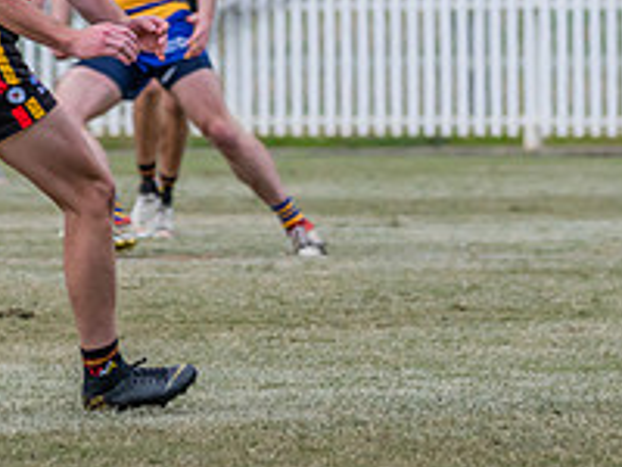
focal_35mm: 998
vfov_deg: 1.5
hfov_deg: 2.0
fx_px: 17933
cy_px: -69
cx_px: 892
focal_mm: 320
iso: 800
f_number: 9
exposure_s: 1/1600
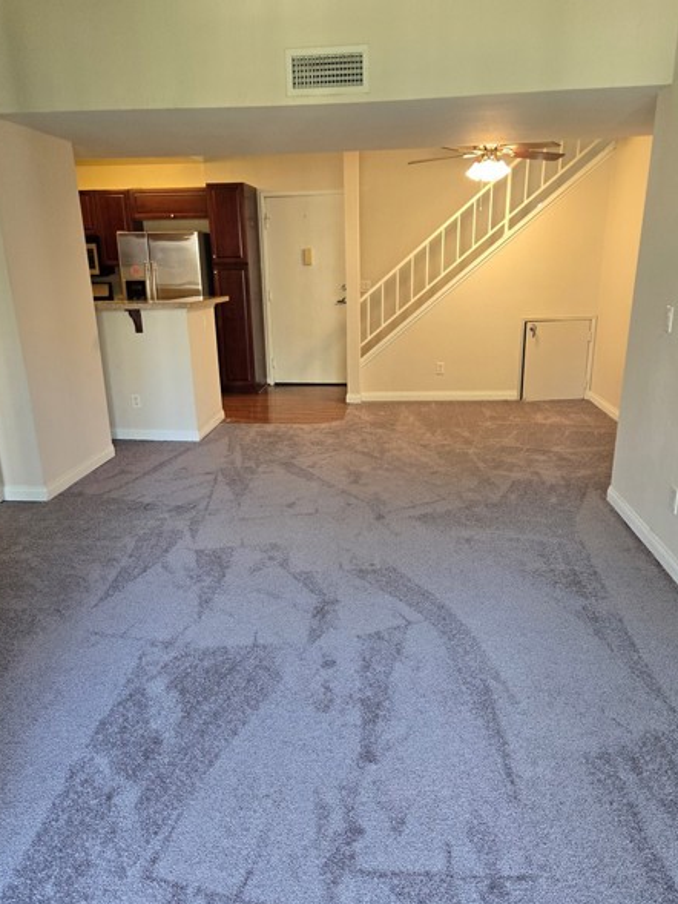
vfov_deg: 69.4
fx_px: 653
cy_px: 467
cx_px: 347
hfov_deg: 54.9
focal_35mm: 25
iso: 250
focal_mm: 5.4
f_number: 1.8
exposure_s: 1/120
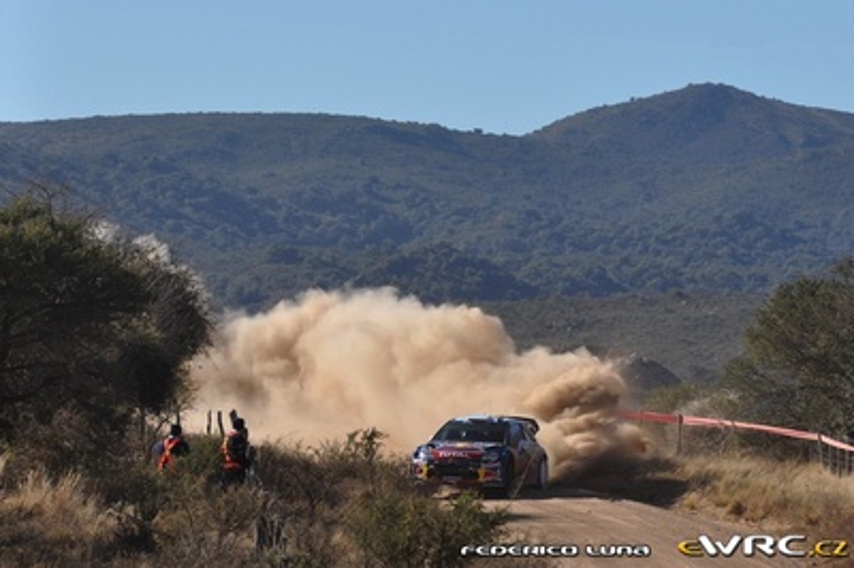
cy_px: 284
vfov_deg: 4.6
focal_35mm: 300
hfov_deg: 6.9
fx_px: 7111
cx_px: 427
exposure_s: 1/500
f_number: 7.1
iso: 200
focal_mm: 200
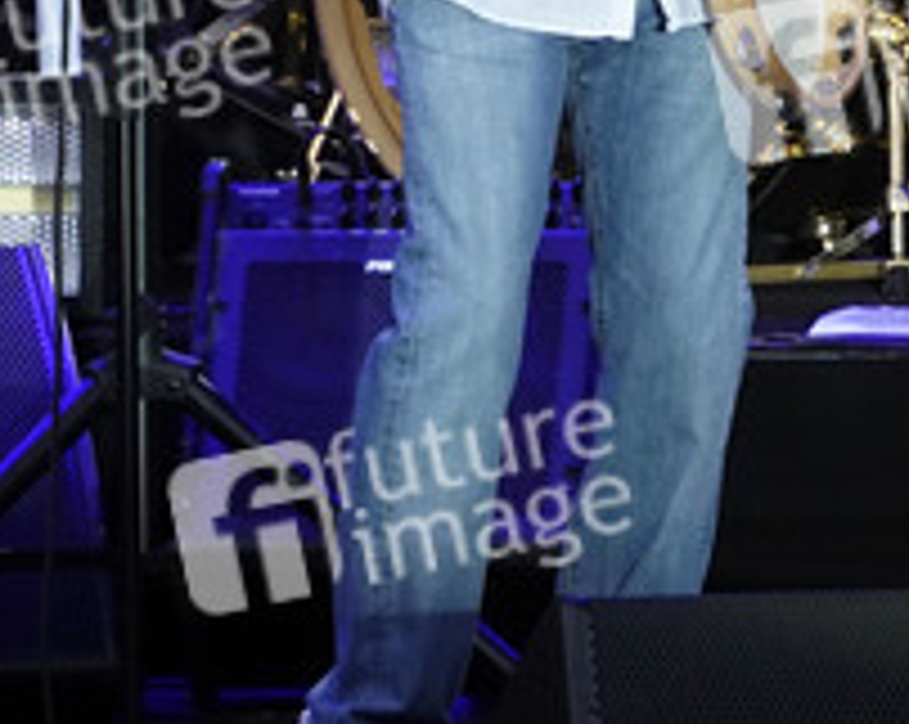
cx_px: 531
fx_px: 29953
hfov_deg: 1.7
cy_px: -166
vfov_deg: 1.4
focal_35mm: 1115
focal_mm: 600
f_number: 6.3
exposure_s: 1/1250
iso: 3200
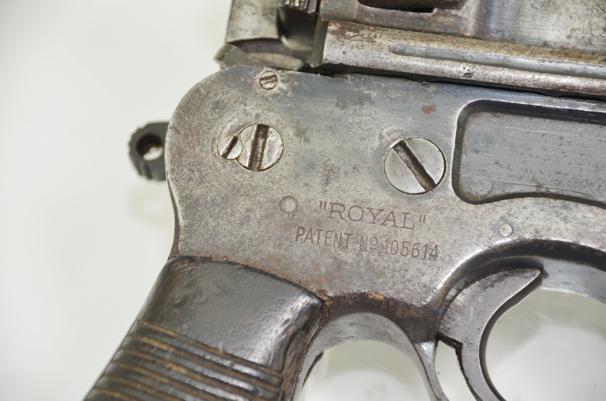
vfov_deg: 7.3
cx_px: 303
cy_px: 200
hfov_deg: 11.0
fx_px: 3150
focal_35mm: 188
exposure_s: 1/125
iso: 280
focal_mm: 125
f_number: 5.6
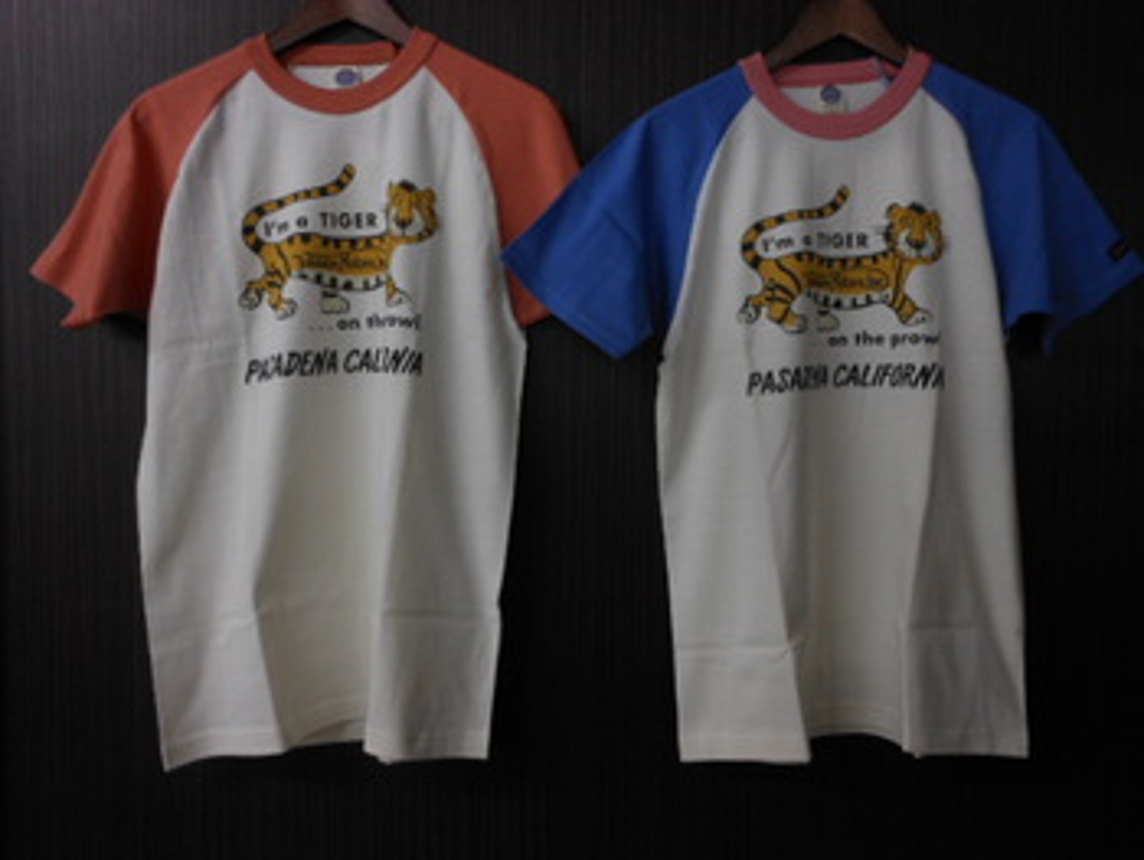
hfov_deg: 63.4
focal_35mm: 28
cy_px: 430
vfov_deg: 49.8
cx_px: 572
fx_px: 926
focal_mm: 5
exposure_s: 1/30
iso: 125
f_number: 3.7
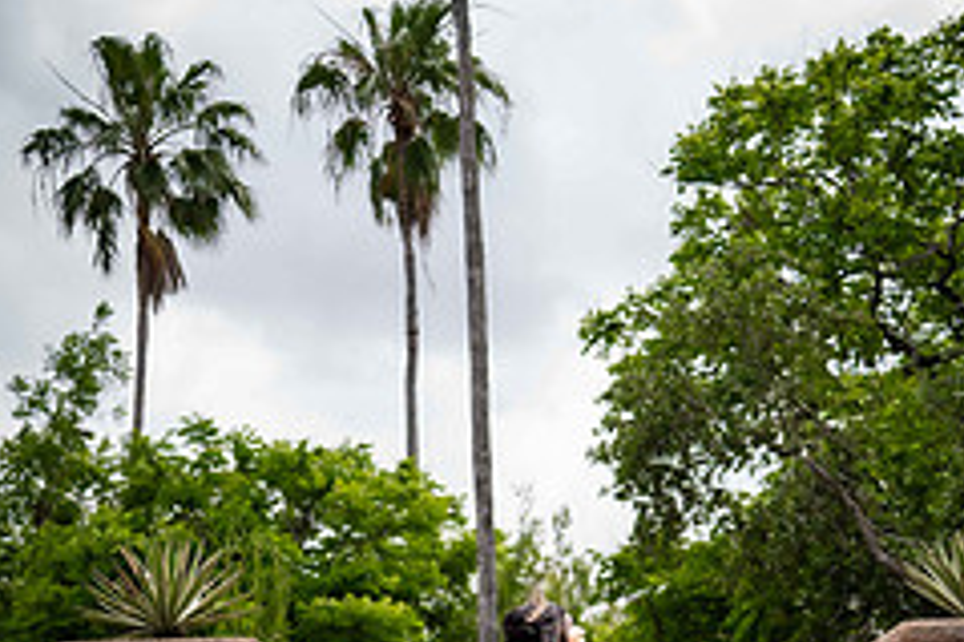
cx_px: 565
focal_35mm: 66
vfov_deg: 19.7
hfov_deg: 30.5
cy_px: 707
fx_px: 1766
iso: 80
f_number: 2.2
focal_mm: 35
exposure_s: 1/1600
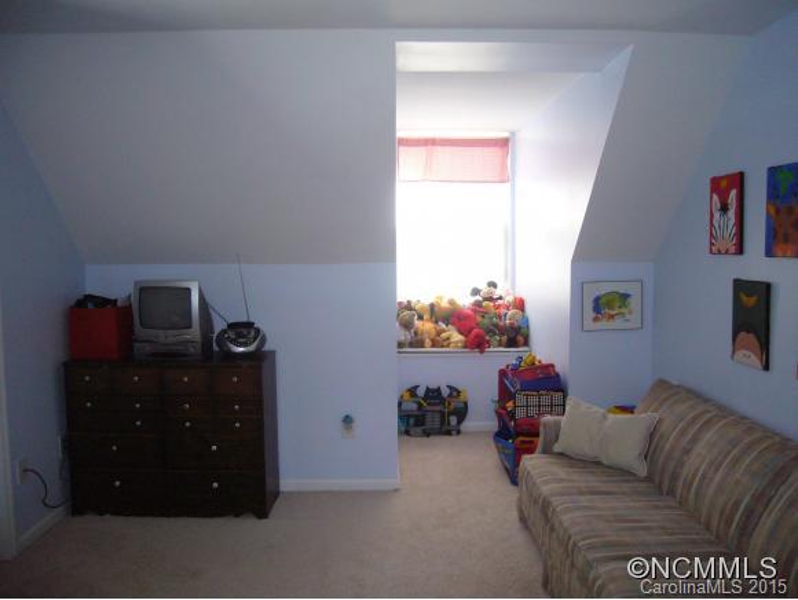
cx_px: 399
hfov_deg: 63.4
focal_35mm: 28
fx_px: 646
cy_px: 300
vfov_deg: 49.8
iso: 200
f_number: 2.8
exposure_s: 1/30
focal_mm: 4.6
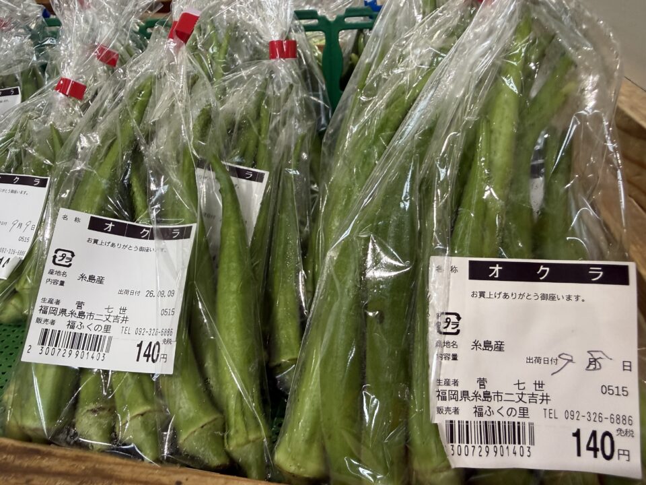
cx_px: 323
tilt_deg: -30.9
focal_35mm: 24
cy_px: 242
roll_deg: +4.3
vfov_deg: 56.8
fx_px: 448
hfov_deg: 71.6
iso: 200
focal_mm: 2.22
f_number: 2.2
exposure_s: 1/60
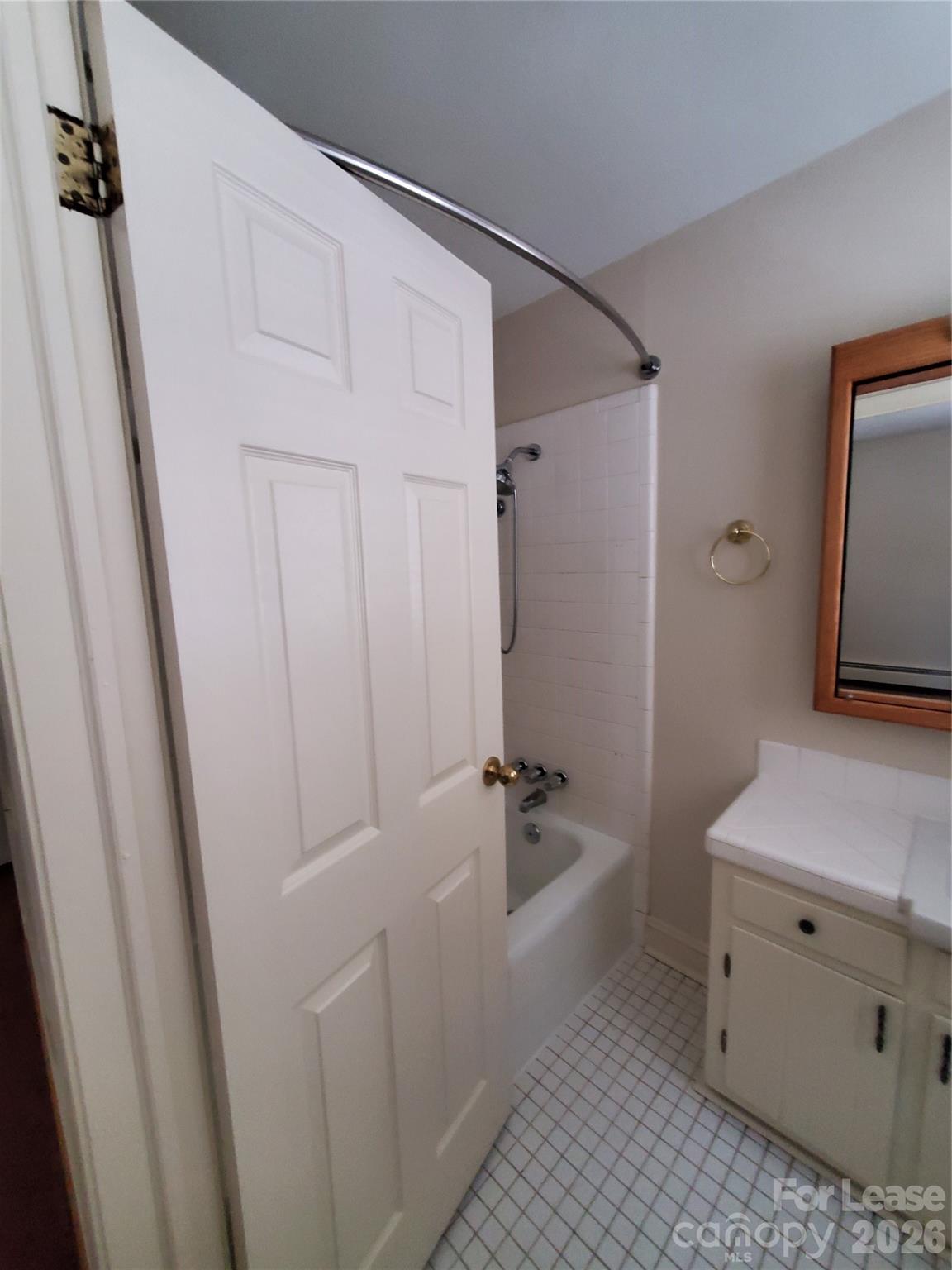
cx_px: 476
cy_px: 635
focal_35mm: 13
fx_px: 477
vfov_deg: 106.2
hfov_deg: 89.9
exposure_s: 1/17
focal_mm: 1.8
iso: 800
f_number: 2.2
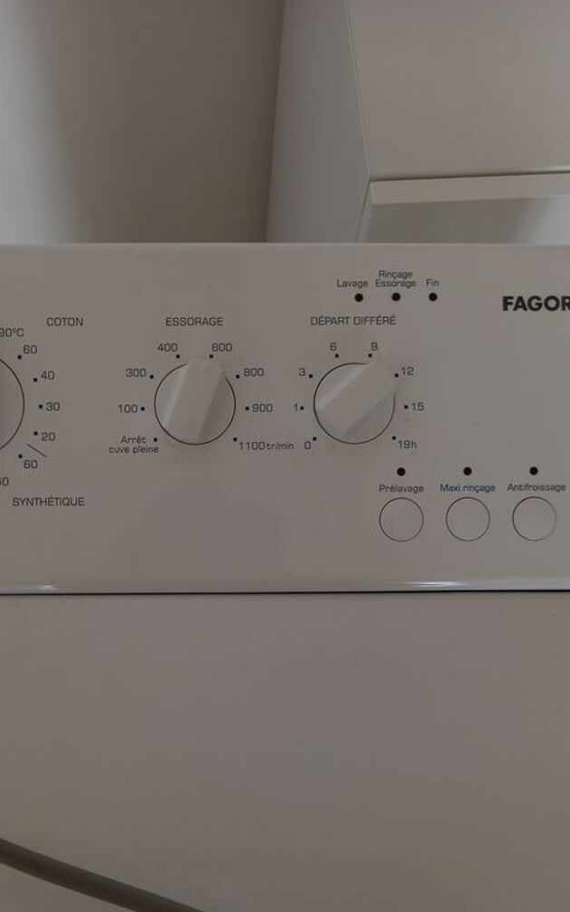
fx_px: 870
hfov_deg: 36.2
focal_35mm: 35
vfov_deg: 54.4
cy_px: 596
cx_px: 236
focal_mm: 4.6
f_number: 2
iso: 50
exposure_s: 1/60
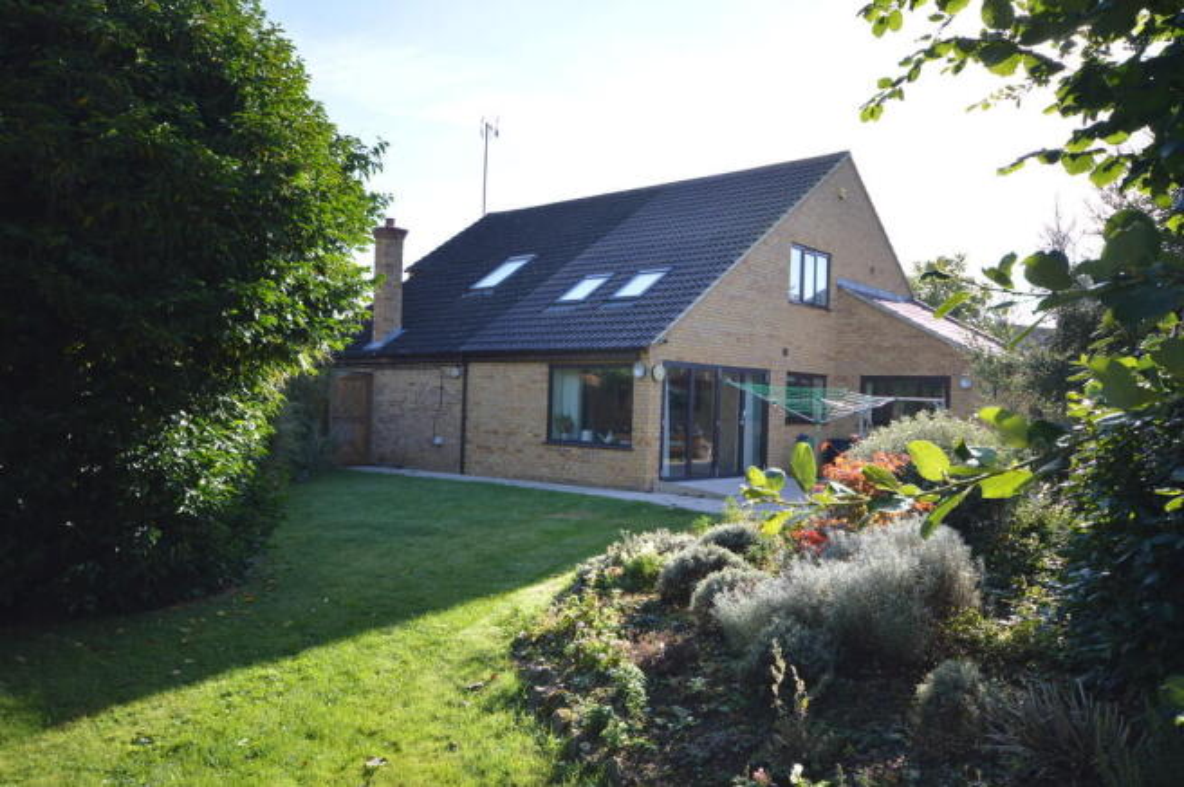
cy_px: 394
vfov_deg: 47.8
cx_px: 592
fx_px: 887
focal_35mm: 27
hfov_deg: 67.4
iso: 100
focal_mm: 18
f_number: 5.3
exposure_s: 1/125
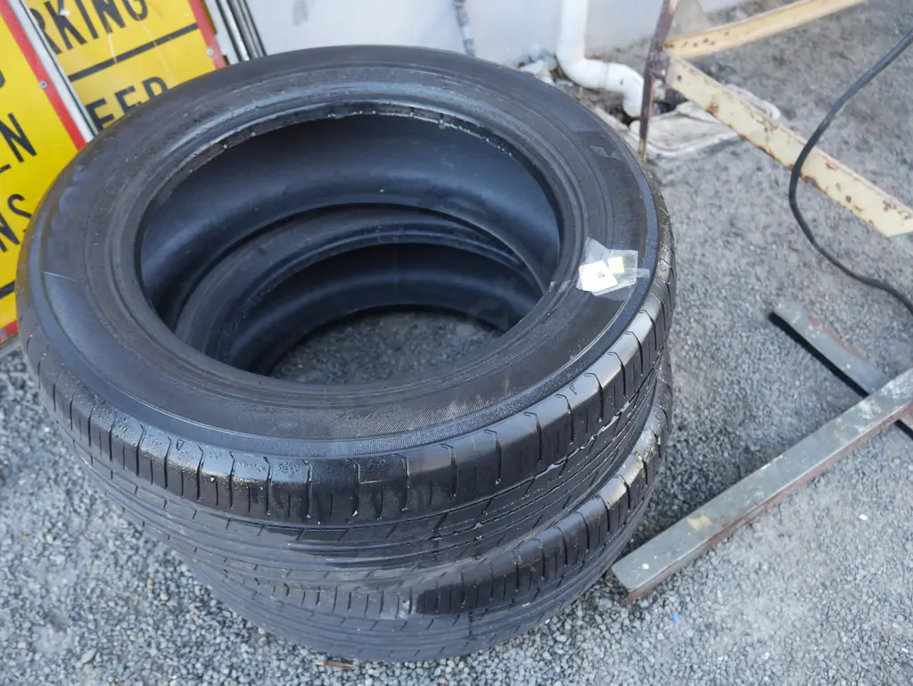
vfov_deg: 44.2
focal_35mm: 32
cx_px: 456
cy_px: 343
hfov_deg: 56.8
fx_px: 844
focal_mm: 16
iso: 500
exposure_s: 1/60
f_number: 3.6
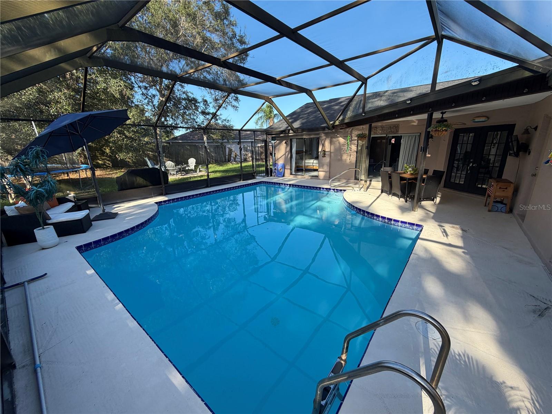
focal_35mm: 14
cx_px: 276
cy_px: 207
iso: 50
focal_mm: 2.22
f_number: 2.2
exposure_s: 1/289
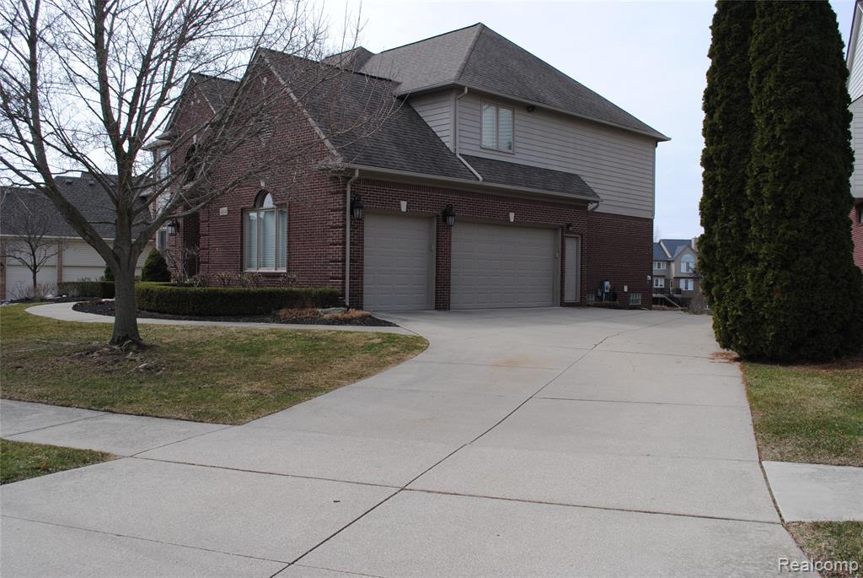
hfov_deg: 57.2
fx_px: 792
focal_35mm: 33
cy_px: 289
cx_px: 432
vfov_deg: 40.1
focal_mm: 22
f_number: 8
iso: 100
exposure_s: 1/250
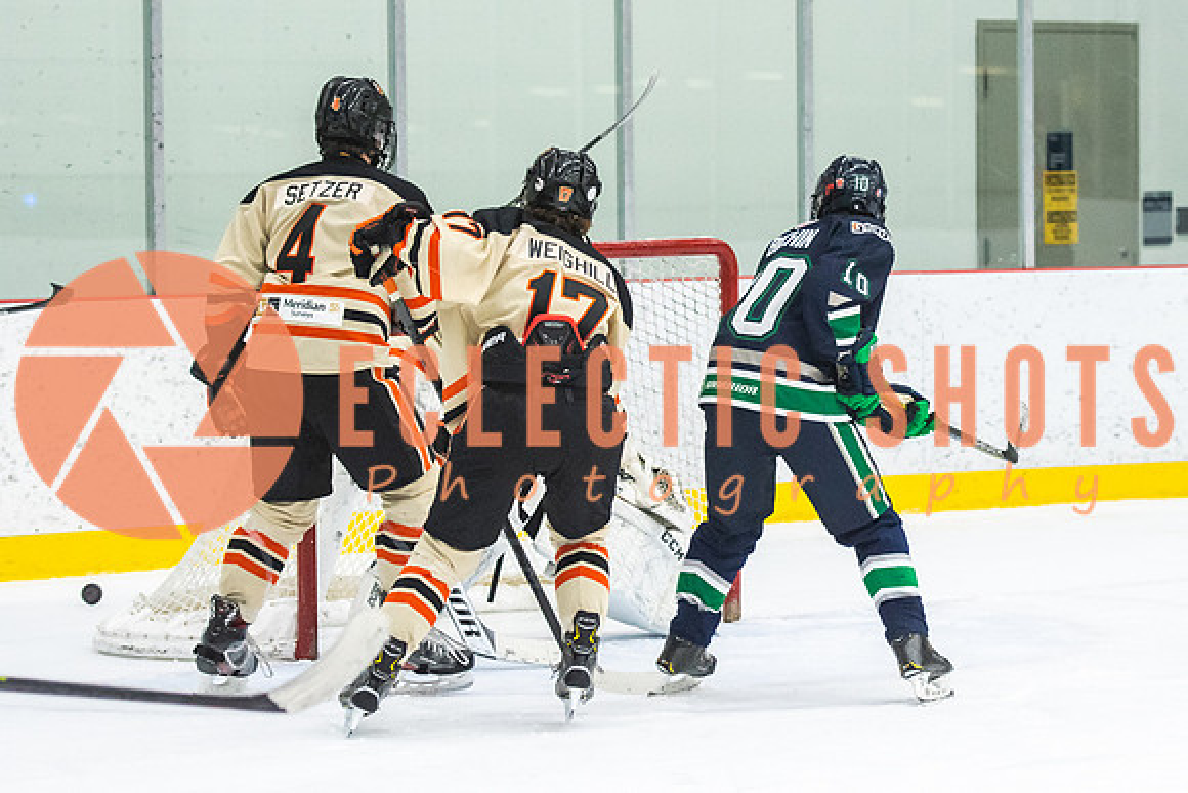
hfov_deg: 11.3
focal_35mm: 182
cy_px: 313
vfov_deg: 7.5
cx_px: 798
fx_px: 6023
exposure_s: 1/640
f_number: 2.8
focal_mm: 90
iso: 1800
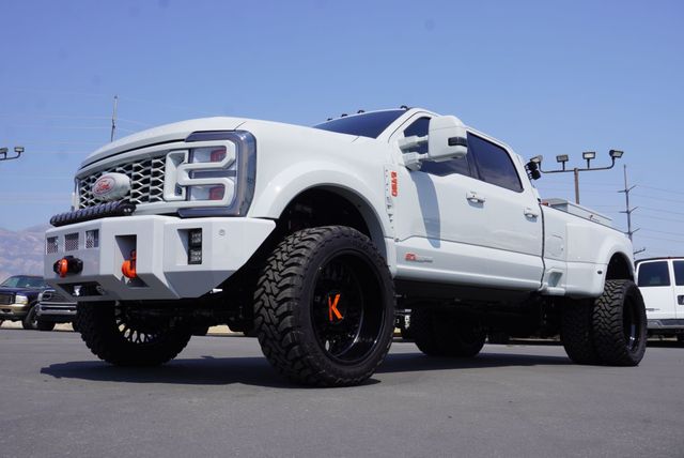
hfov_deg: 57.2
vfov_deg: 40.0
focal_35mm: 33
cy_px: 229
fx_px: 628
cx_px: 342
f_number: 10
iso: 100
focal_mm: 22
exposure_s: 1/160
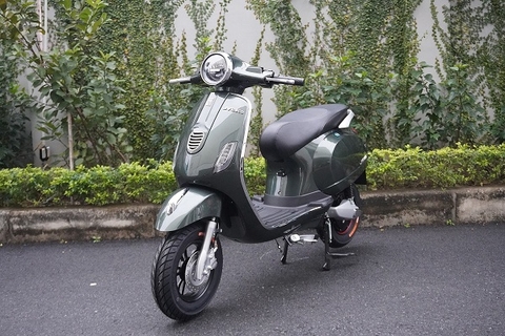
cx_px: 252
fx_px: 589
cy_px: 168
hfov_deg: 46.4
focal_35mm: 42
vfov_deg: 31.9
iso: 4000
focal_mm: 28
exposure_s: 1/160
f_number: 4.5
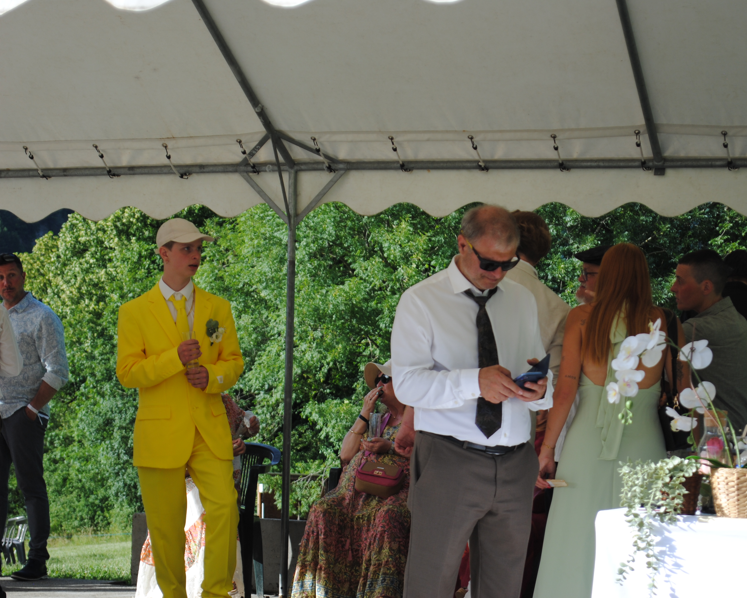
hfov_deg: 20.4
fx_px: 2068
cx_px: 443
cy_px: 300
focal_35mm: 94
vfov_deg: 16.4
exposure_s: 1/160
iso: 100
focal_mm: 55
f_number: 6.3
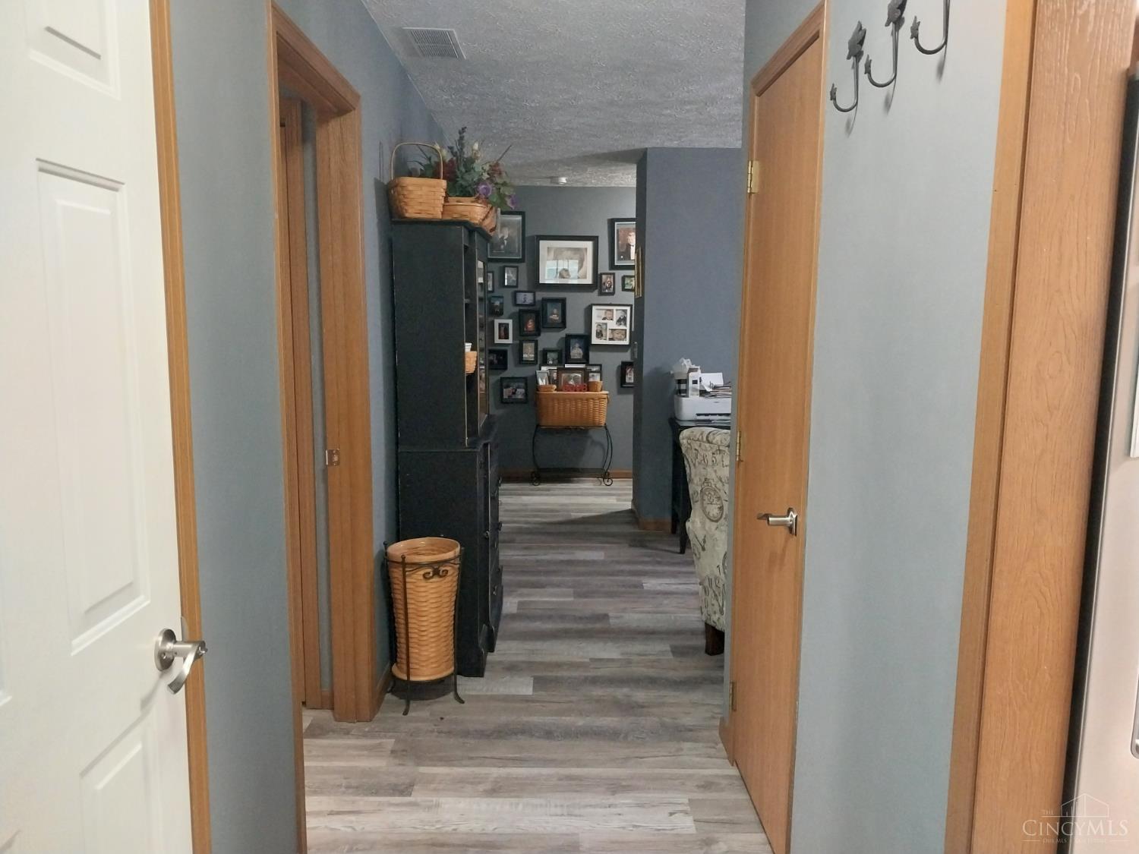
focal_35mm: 26
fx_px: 856
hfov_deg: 67.3
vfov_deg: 53.1
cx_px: 570
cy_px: 427
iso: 400
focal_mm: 4
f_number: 1.8
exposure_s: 1/24
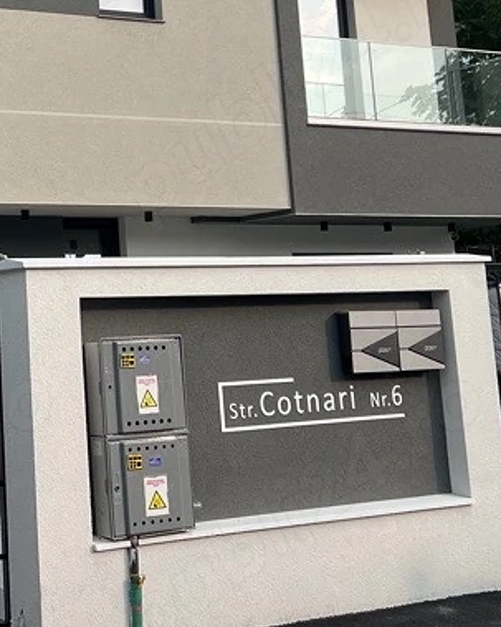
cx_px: -17
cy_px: 94
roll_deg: +1.5
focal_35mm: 67
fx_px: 1242
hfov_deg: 21.9
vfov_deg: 27.5
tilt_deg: +10.4
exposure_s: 1/3257
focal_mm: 5.7
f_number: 1.5
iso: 50
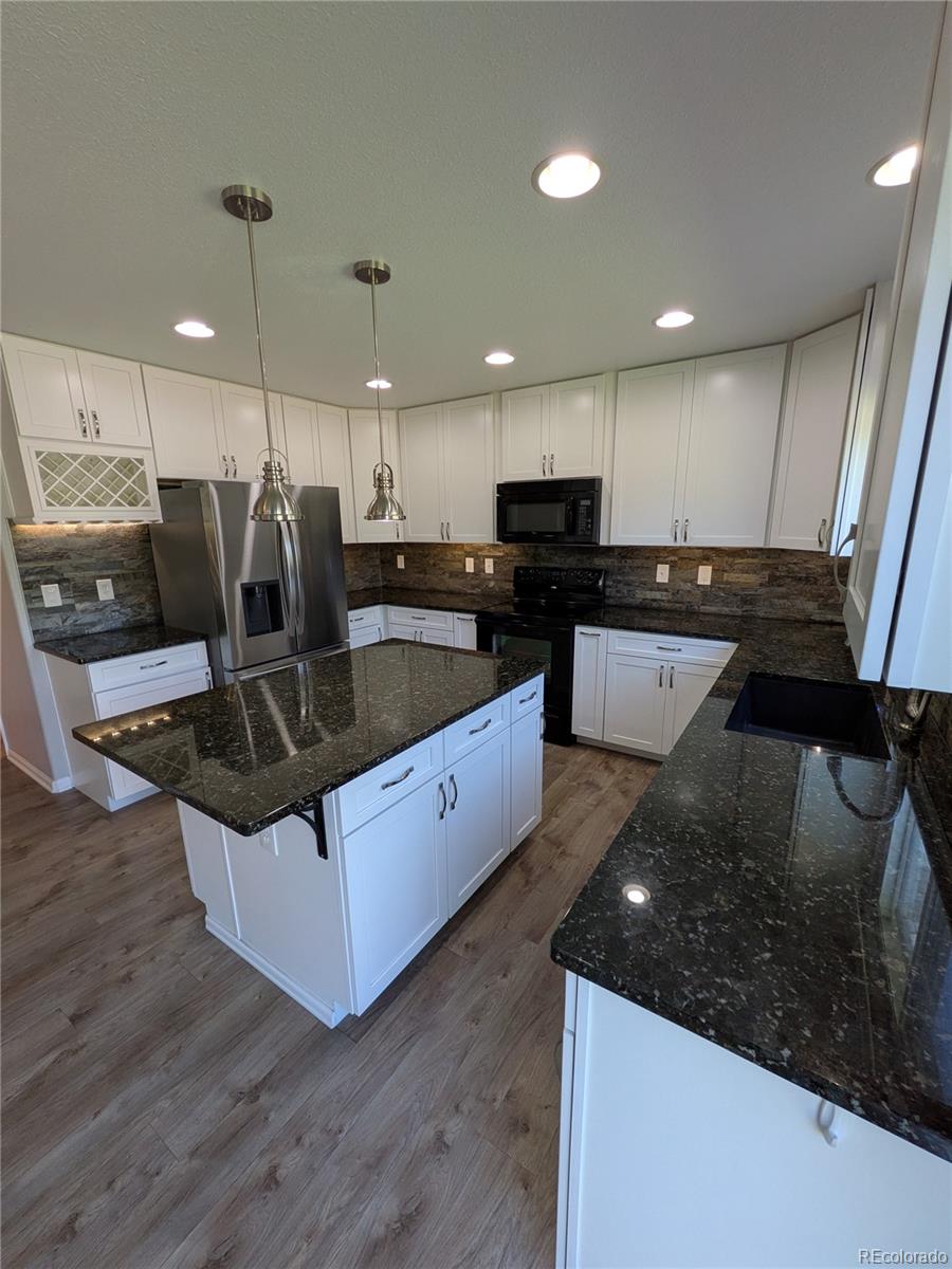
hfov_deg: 85.7
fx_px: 513
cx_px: 476
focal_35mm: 14
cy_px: 634
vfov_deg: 102.1
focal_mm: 1.83
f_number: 2.2
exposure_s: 1/60
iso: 67
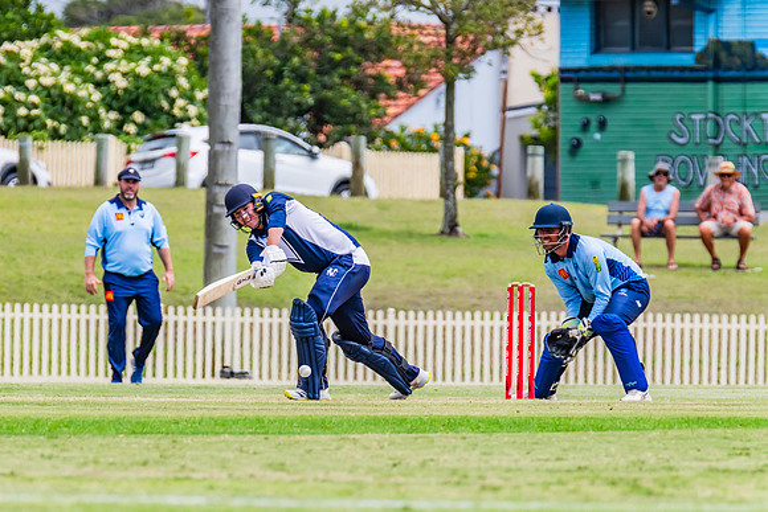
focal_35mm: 561
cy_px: 252
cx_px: 306
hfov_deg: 3.7
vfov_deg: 2.5
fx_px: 11980
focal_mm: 460
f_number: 9
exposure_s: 1/2000
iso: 800
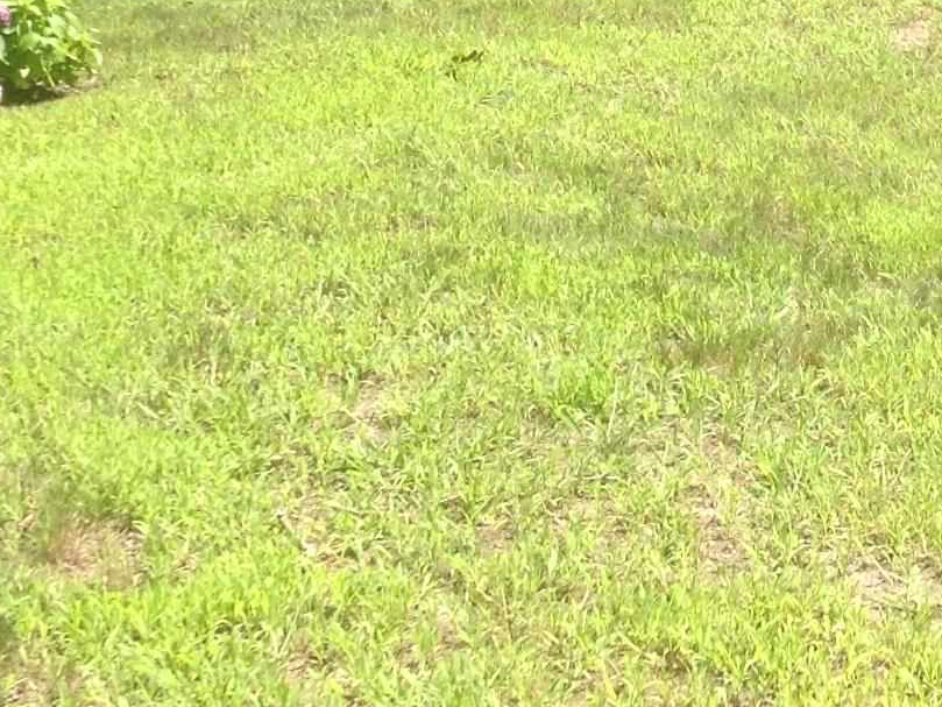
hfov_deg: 17.5
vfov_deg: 13.0
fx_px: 3048
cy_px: -94
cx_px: 605
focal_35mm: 112
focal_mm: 4.28
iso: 50
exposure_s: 1/703
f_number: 2.4
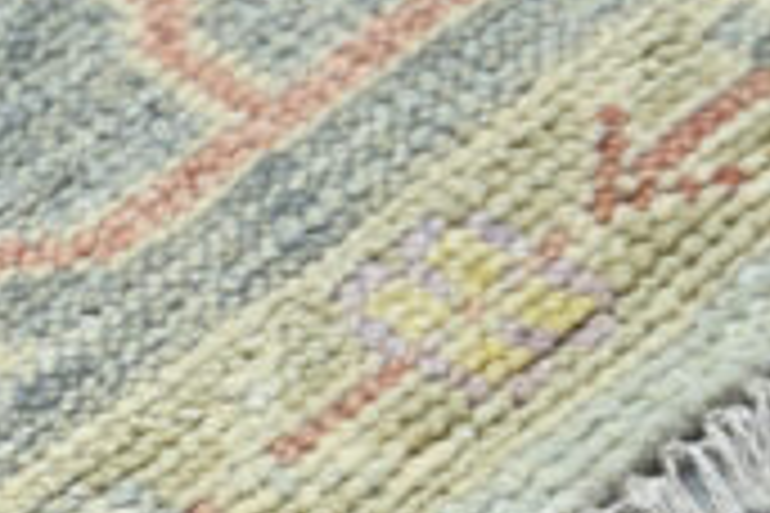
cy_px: 436
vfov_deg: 6.0
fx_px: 4876
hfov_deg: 8.9
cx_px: -144
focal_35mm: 228
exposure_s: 1/30
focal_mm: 65
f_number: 4
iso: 125
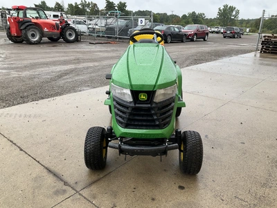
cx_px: 138
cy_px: 104
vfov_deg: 48.2
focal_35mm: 29
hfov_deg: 61.7
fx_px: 232
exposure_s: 1/229
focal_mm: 3
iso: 20
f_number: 1.8
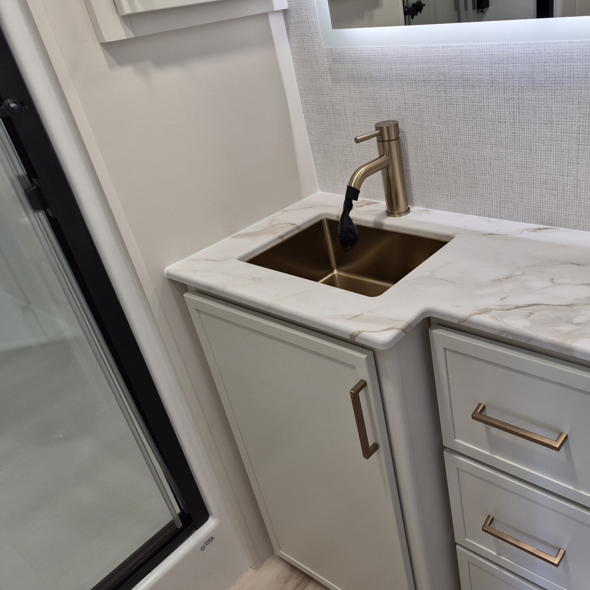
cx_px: 405
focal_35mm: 28
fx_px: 540
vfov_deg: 57.3
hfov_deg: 55.8
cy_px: 293
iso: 50
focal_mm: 5.4
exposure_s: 1/50
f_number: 1.8
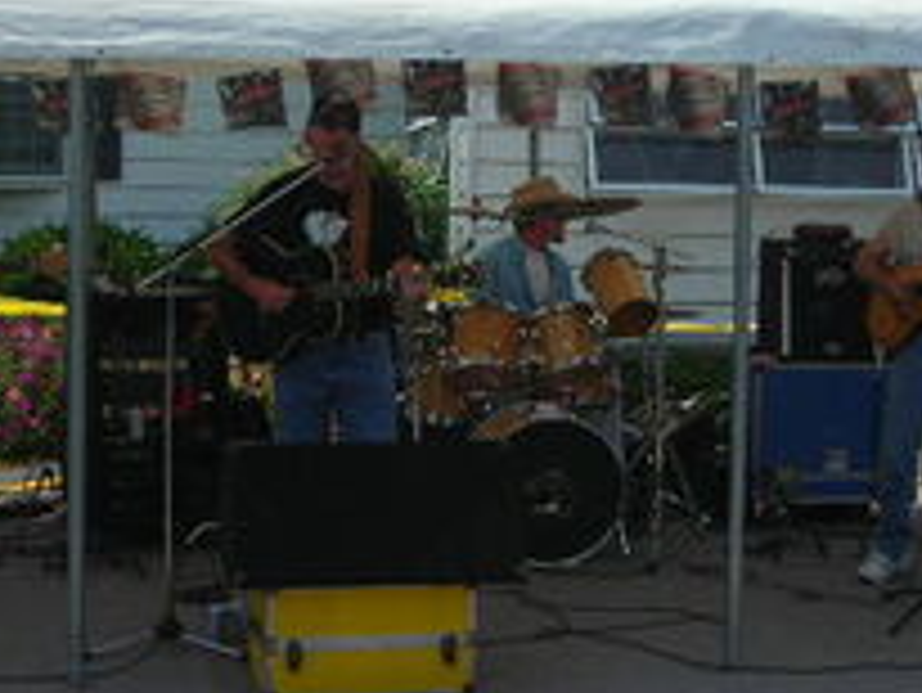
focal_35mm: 74
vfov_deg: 19.9
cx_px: 391
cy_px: 256
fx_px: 1972
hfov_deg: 26.3
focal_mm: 6.3
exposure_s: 1/250
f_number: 6.4
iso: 50
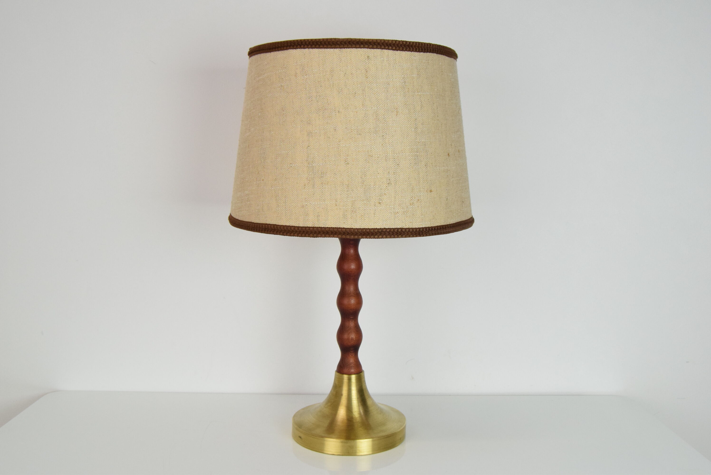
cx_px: 356
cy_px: 238
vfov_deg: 38.4
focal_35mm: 34
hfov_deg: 55.1
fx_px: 682
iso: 1600
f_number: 8
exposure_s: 1/250
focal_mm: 23
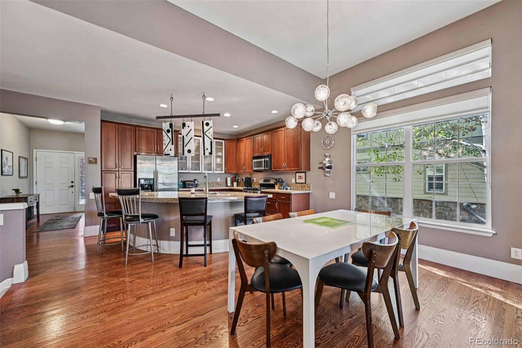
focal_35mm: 14
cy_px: 174
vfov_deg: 81.2
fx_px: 203
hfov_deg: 104.3
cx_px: 261
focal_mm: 14
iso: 400
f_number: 8
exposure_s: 1/13
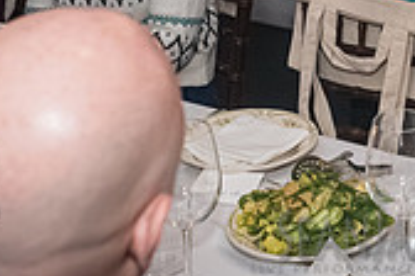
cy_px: -181
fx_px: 1406
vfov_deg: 10.7
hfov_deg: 16.3
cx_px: 462
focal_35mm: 122
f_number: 4.5
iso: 6400
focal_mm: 35
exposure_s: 1/320
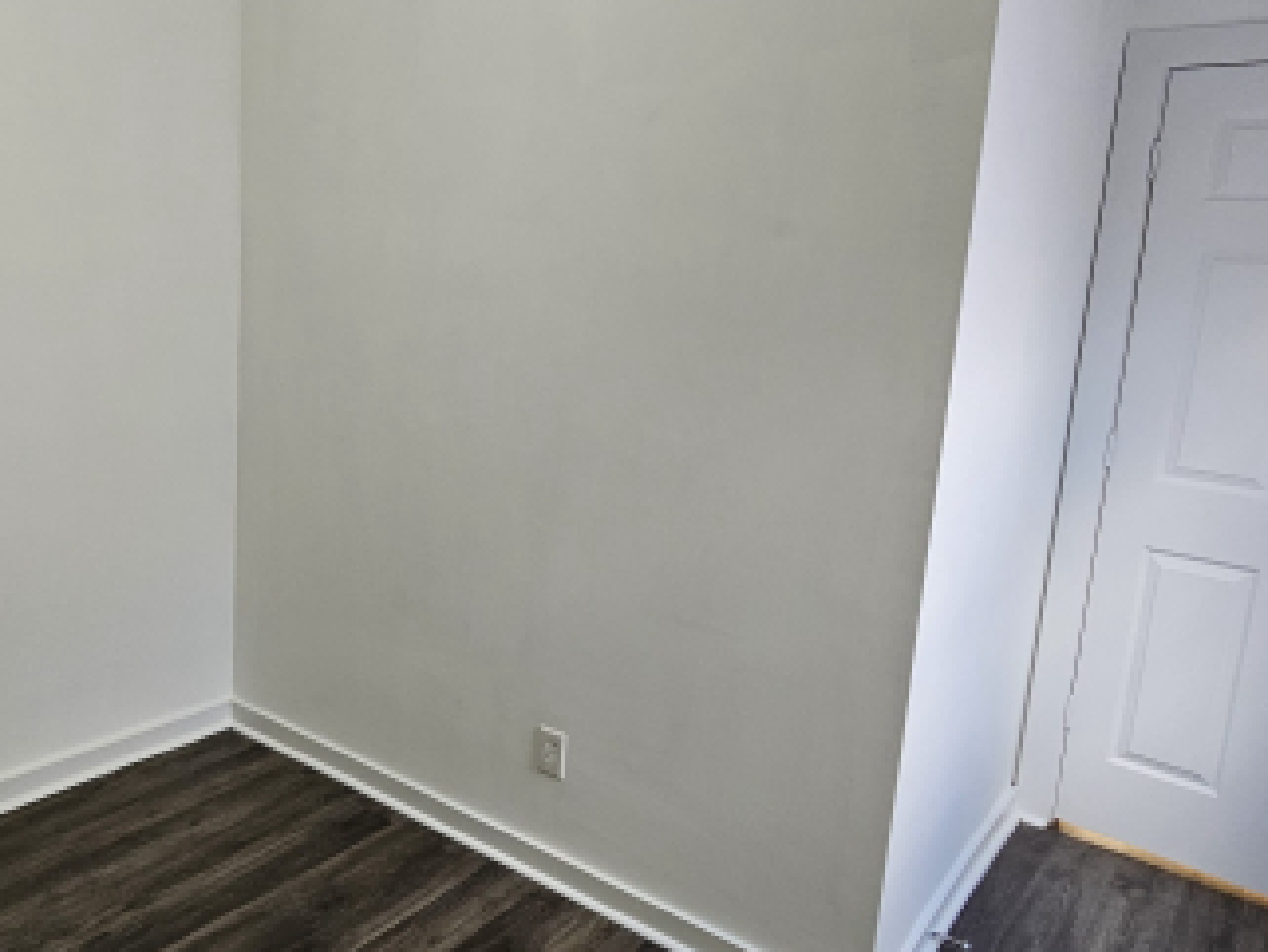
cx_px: 397
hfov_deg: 63.2
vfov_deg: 51.3
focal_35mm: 27
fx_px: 989
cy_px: 442
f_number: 2.2
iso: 250
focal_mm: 2.2
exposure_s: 1/60
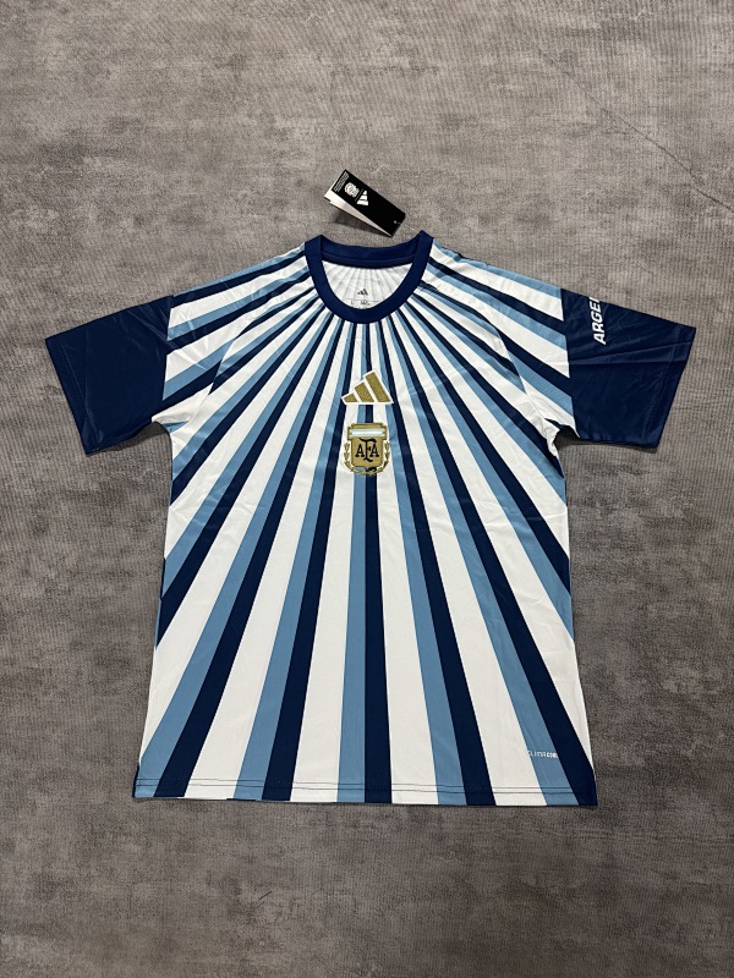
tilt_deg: -77.2
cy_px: 489
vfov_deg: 71.6
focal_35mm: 24
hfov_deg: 56.8
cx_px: 367
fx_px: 679
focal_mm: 6.76
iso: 200
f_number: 1.78
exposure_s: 1/60
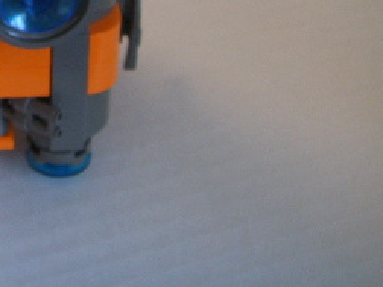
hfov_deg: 18.9
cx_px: -55
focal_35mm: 99
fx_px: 1095
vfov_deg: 14.4
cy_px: -70
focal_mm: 6.6
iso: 100
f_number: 3.5
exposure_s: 1/45
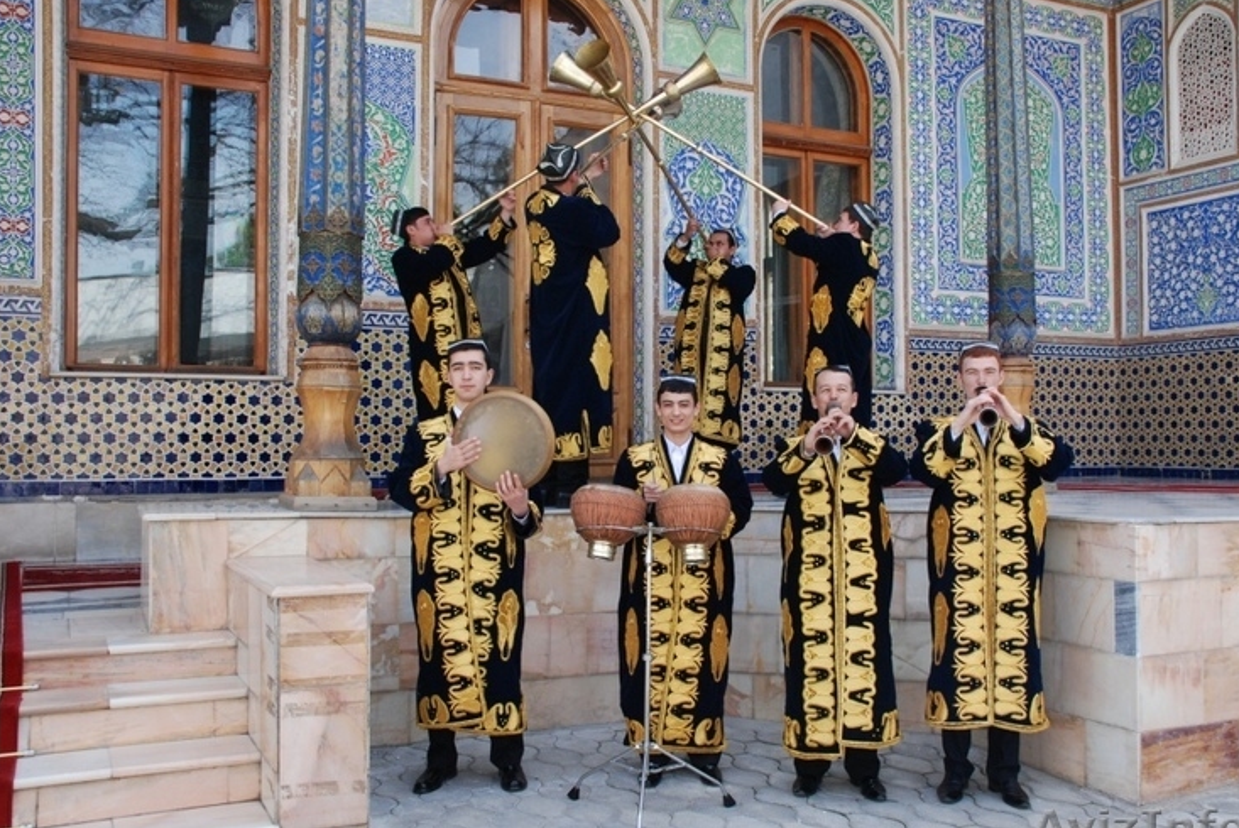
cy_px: 401
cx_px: 659
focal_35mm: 36
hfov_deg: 53.1
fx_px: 1240
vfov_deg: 36.9
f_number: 7.1
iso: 500
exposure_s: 1/200
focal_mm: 22
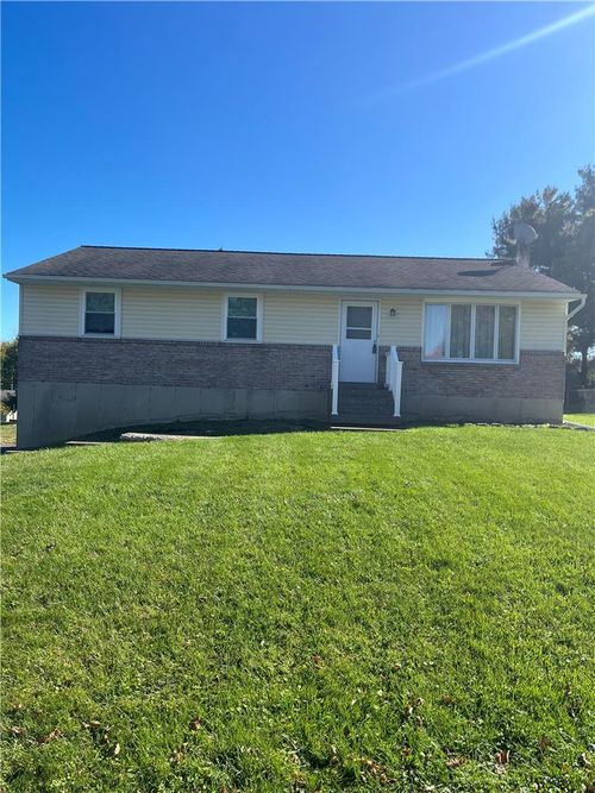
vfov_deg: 67.3
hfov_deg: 53.0
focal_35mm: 26
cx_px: 298
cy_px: 396
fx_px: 596
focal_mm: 5.1
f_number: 1.6
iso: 50
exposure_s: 1/2632
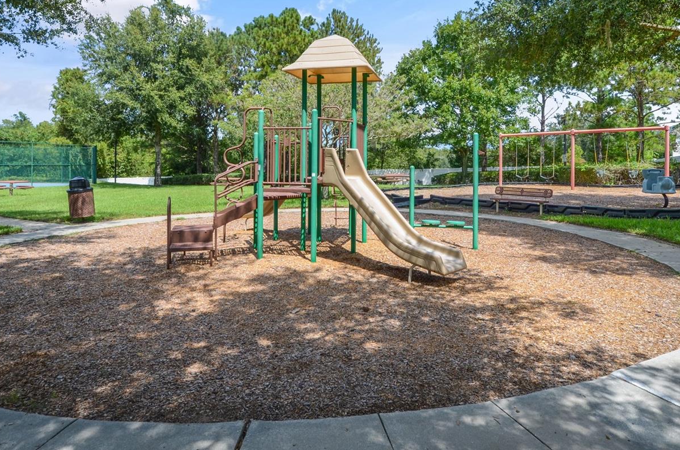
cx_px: 354
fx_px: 452
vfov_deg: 52.2
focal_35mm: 24
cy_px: 163
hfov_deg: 73.8
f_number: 8
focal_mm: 12
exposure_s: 1/250
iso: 200
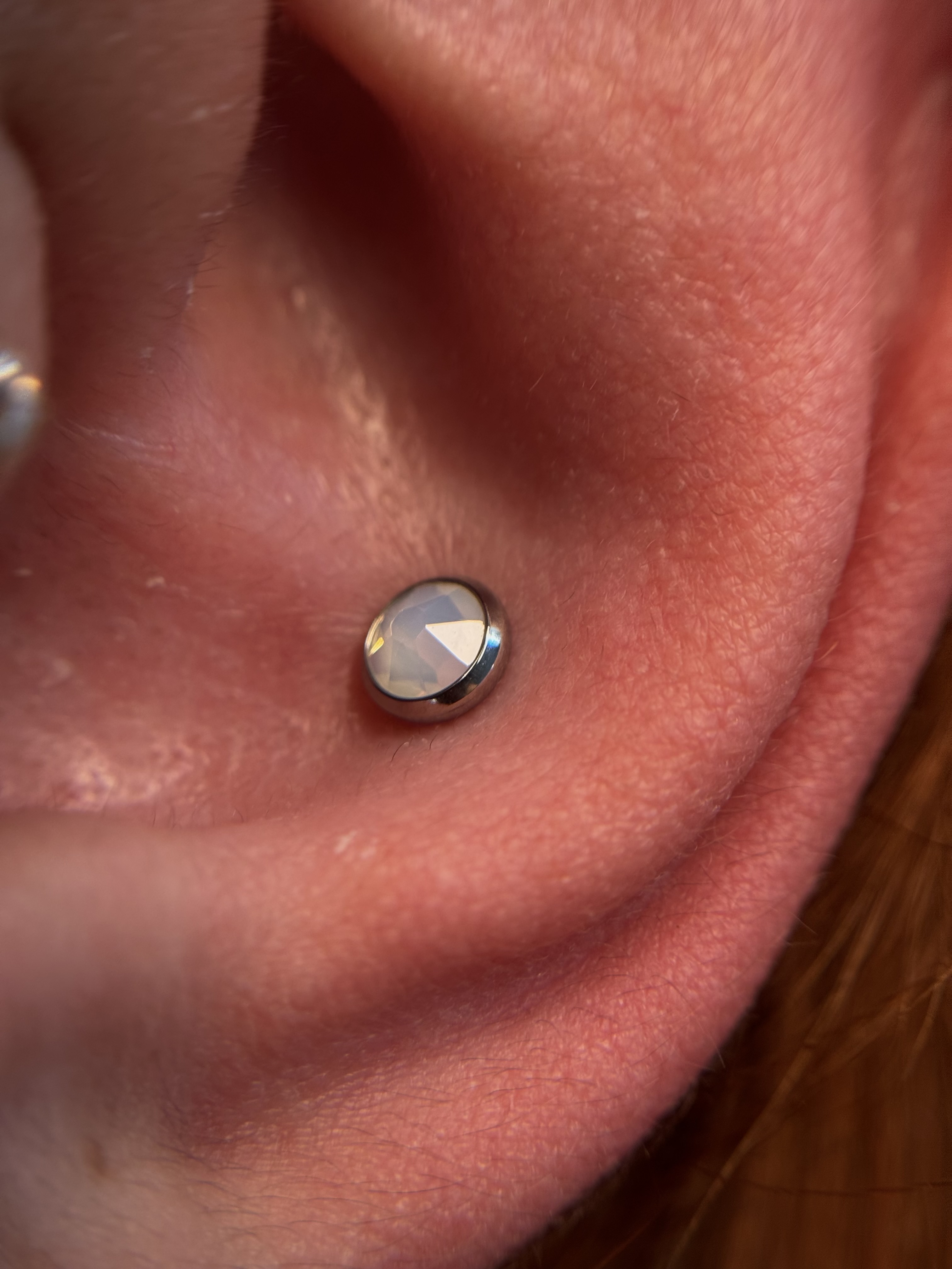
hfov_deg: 30.3
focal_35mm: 48
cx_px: 476
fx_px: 1760
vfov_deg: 39.7
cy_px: 634
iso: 80
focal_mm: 6.76
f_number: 1.78
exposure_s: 1/100
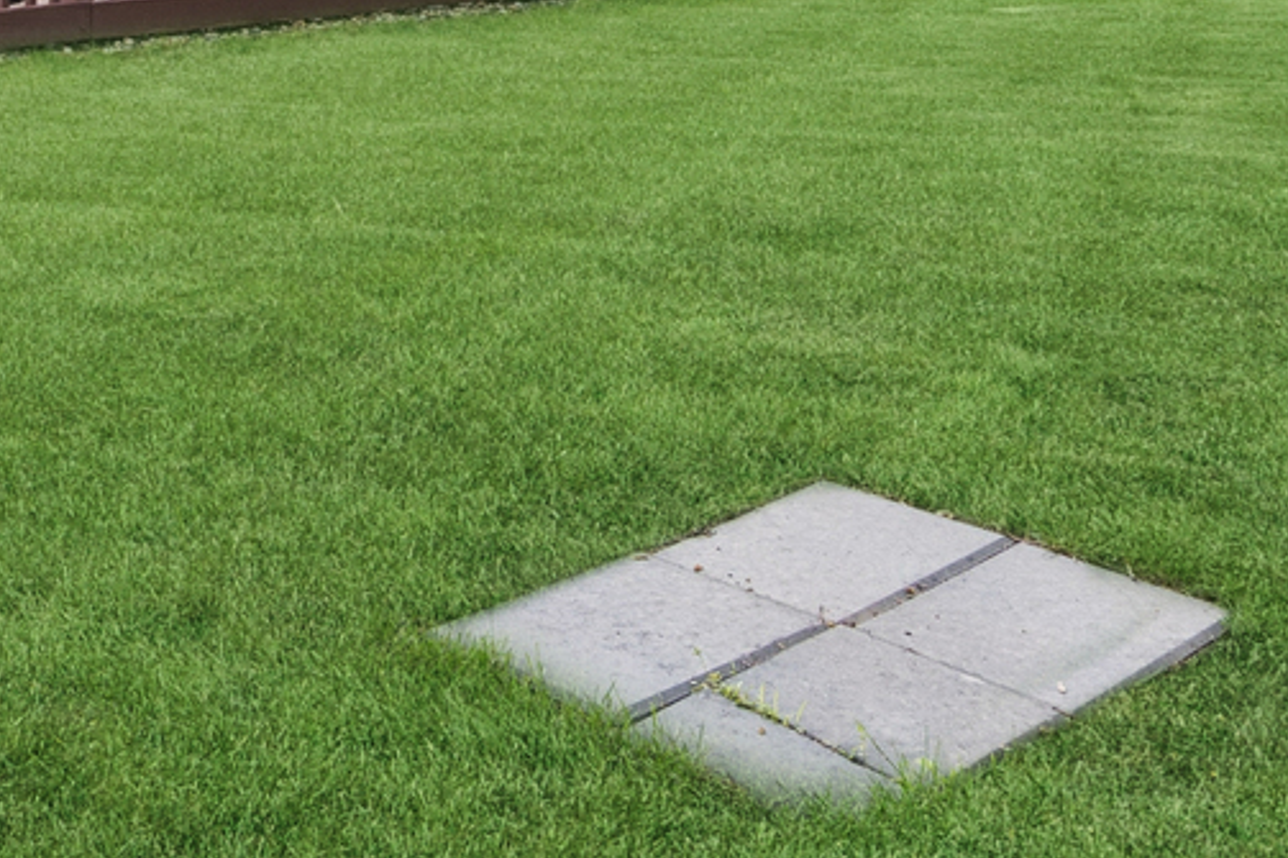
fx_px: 2074
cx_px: -61
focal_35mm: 58
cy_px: -287
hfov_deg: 31.3
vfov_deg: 21.0
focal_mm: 12
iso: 250
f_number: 8
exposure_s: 1/80
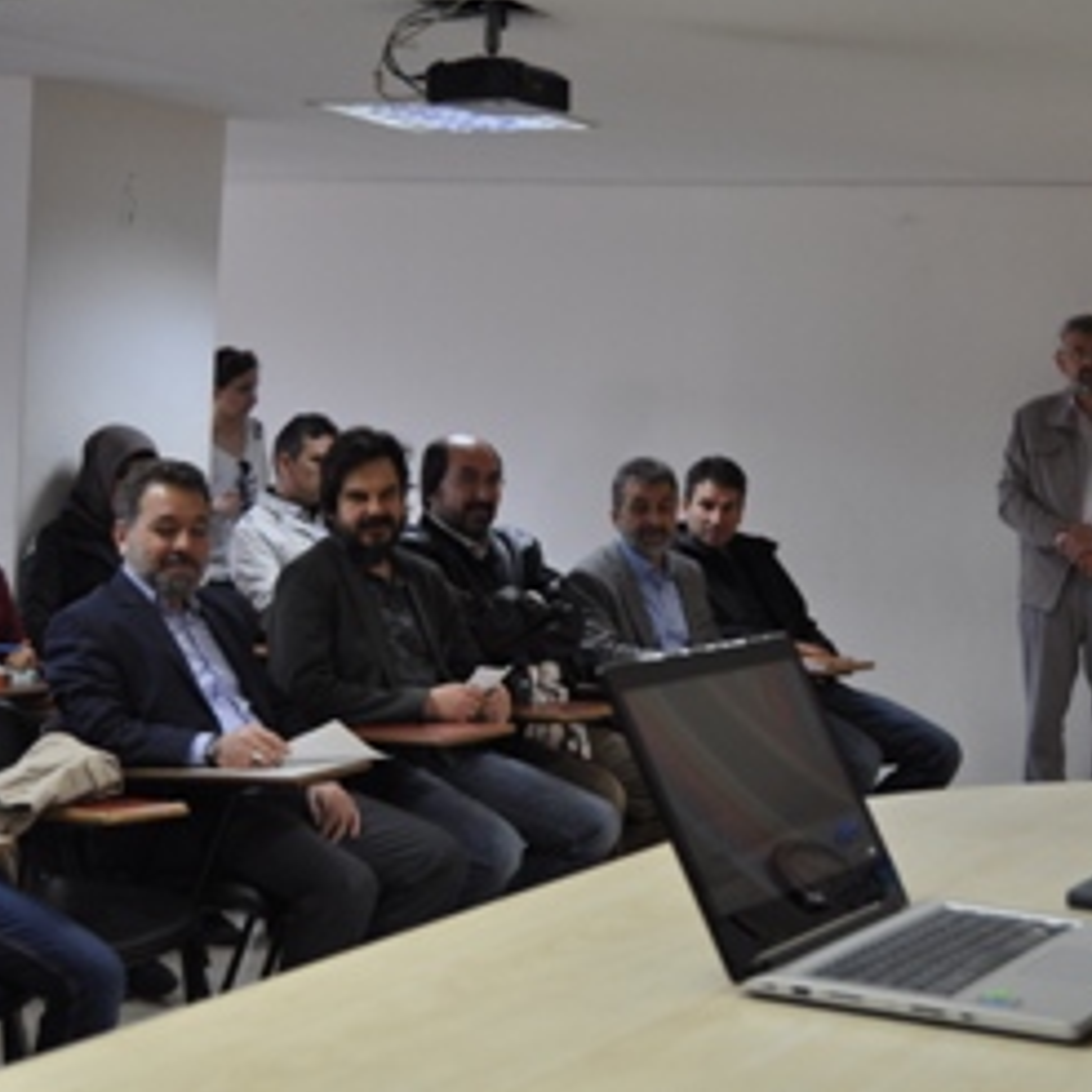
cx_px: 697
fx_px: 2562
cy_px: 435
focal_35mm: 72
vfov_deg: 24.0
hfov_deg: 24.0
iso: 640
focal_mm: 31
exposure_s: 1/60
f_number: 4.2
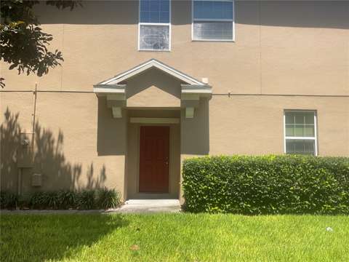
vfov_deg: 48.2
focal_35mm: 29
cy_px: 131
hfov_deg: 61.7
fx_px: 292
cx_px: 174
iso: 16
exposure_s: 1/1626
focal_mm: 3
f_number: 1.8
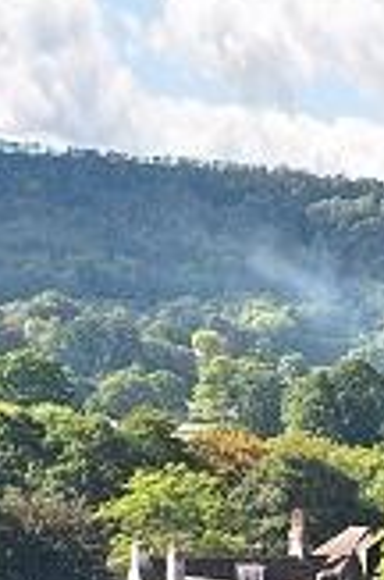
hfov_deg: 10.6
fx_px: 1944
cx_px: 672
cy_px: 411
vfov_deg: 16.9
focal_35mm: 121
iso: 160
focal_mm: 30
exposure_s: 1/100
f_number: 10
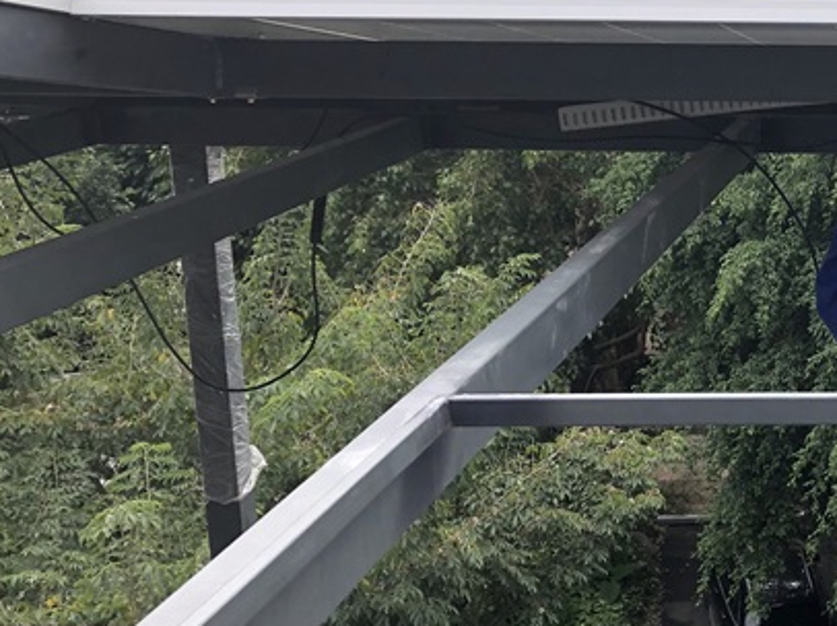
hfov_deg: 25.8
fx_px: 1667
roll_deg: -0.2
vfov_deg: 21.3
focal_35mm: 69
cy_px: 317
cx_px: 946
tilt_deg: -14.6
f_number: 1.8
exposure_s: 1/906
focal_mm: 3.99
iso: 20
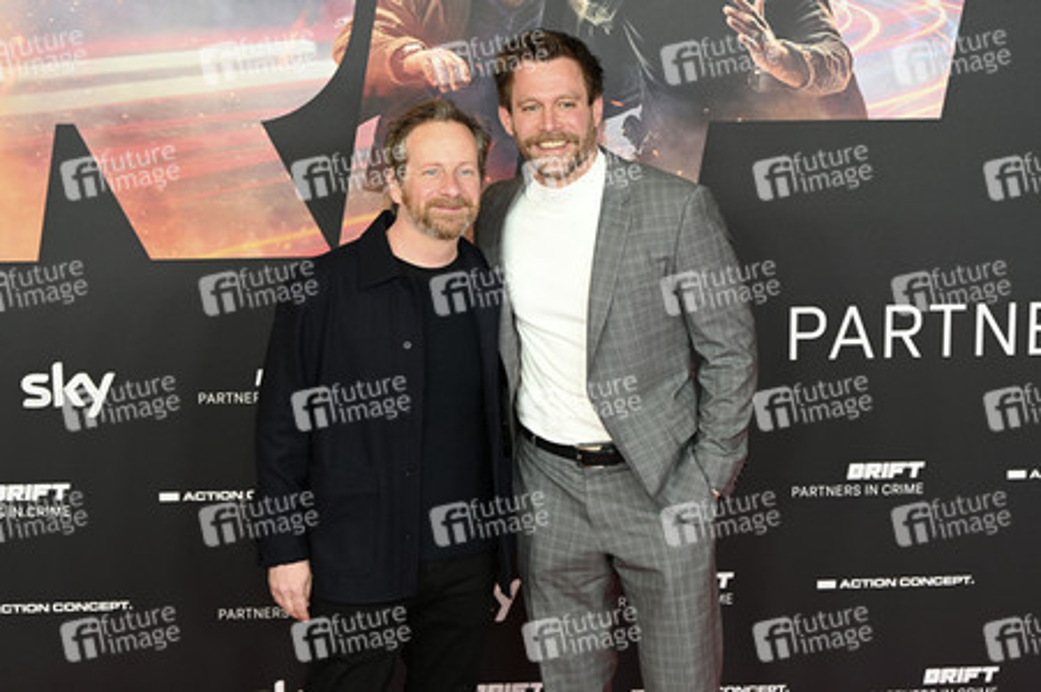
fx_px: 1560
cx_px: 520
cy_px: 346
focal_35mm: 54
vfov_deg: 25.0
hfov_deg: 36.9
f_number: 5.6
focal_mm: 54
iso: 1000
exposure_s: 1/160
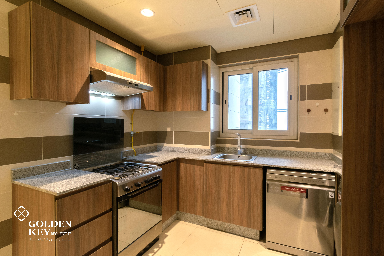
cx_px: 192
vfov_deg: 77.3
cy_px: 128
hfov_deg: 100.4
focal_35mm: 15
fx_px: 160
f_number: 10
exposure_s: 1/8
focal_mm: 10
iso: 200
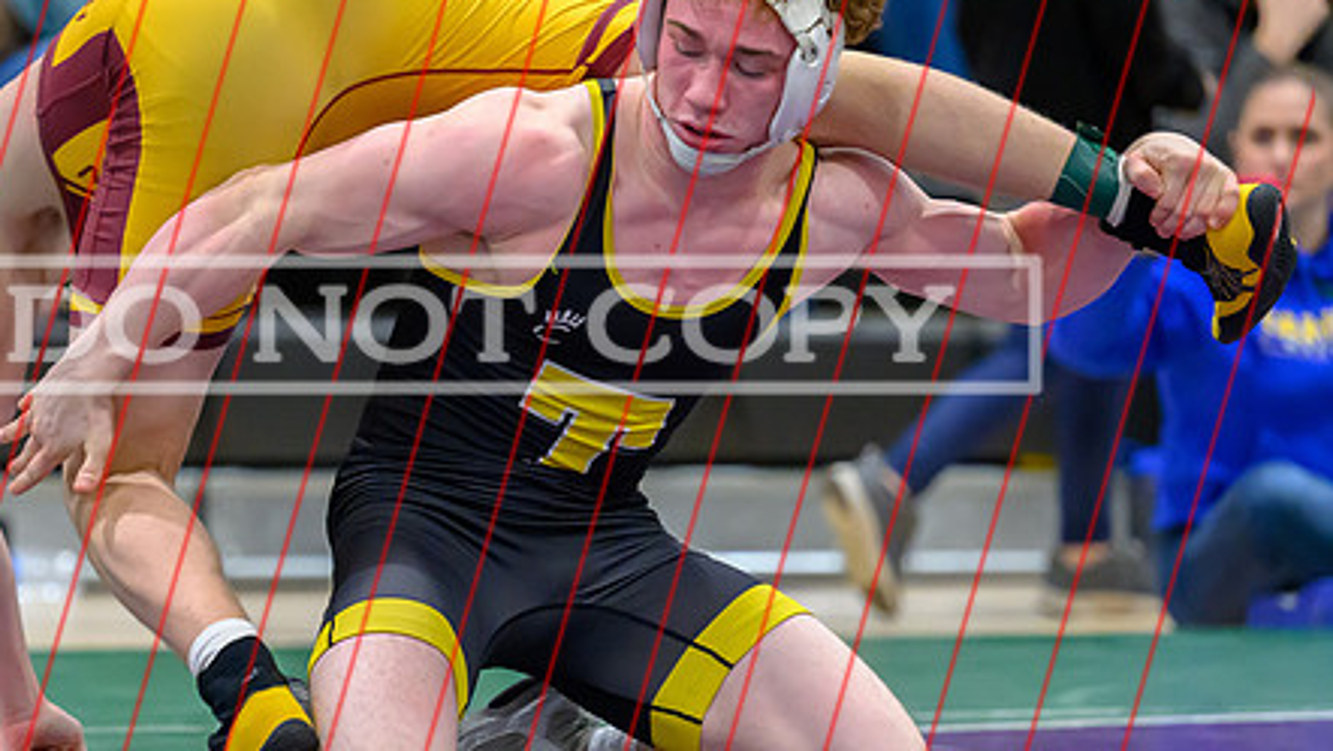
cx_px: 411
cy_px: 510
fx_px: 10148
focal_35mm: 287
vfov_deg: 4.2
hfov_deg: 7.5
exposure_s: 1/640
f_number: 2.8
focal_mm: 160
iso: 6400
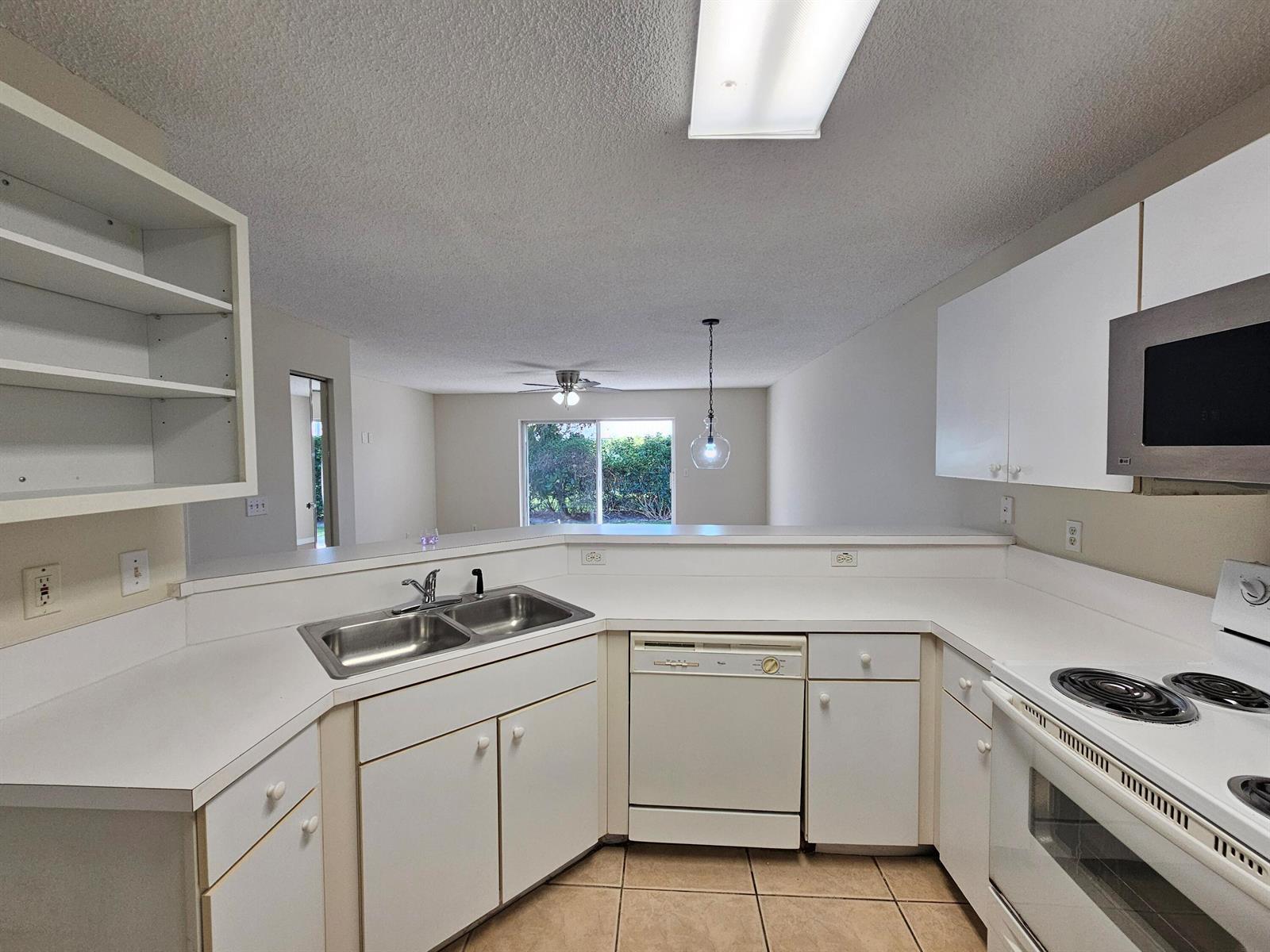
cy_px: 476
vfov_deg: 89.9
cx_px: 635
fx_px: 477
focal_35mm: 13
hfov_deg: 106.2
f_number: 2.2
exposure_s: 1/120
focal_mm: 2.2
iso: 80
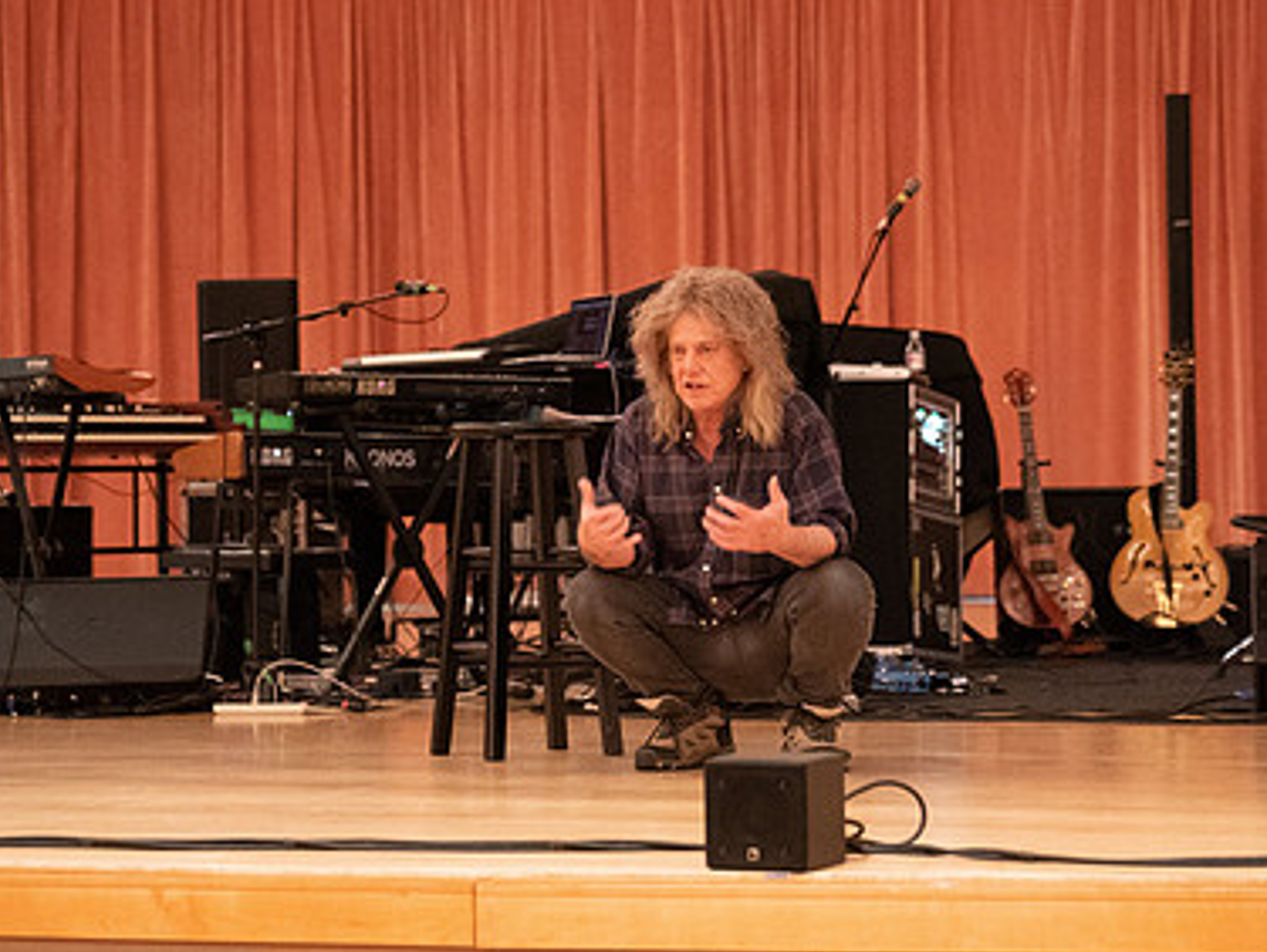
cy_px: 407
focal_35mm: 104
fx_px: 3810
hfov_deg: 18.9
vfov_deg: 14.2
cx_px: 669
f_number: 2.8
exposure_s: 1/80
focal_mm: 70
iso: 12800
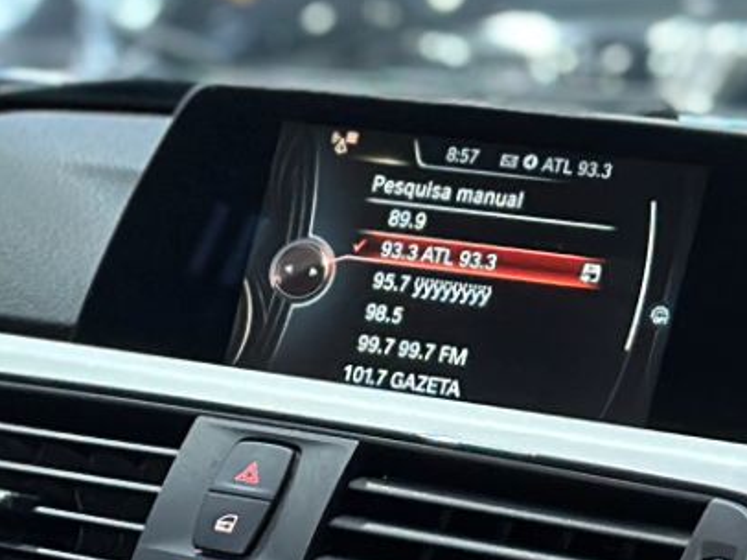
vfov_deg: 6.4
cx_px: -681
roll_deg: -2.2
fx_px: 4896
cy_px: 991
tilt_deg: -16.1
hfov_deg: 8.3
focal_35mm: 227
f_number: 1.78
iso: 320
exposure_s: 1/40
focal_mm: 6.86
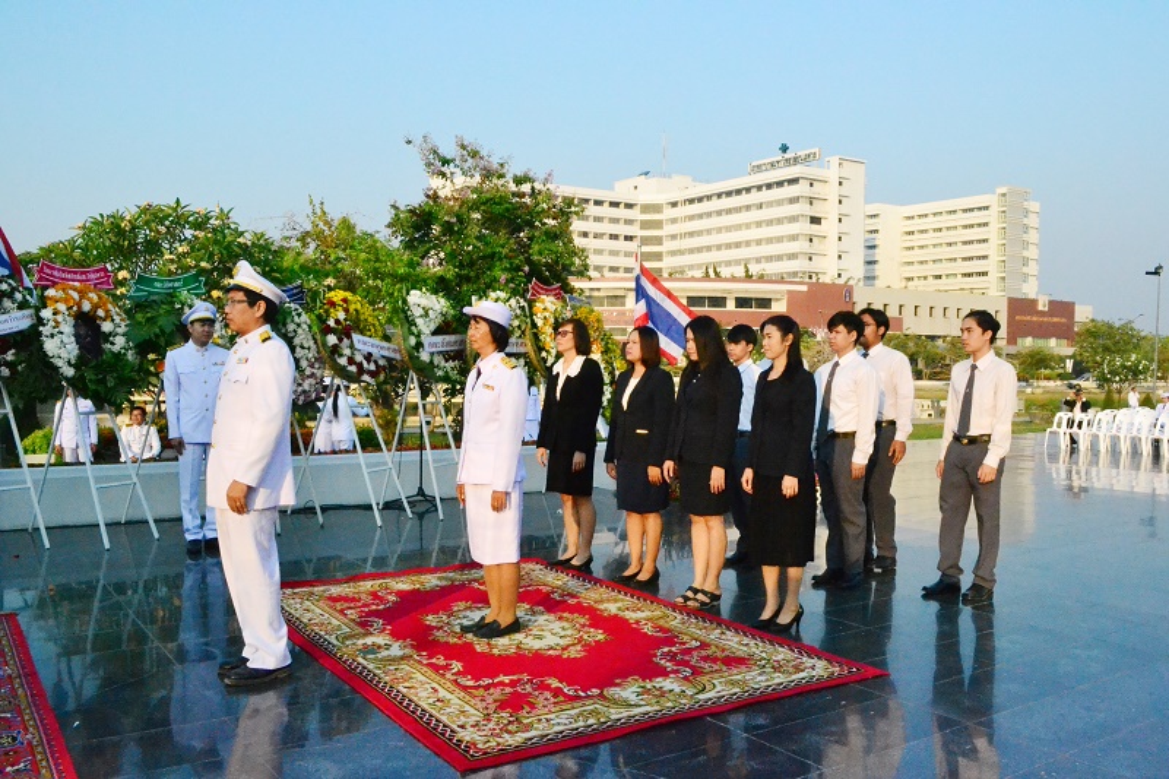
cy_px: 390
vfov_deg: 43.6
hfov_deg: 61.9
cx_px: 584
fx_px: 974
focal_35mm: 30
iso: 6400
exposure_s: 1/1250
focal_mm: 20
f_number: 18
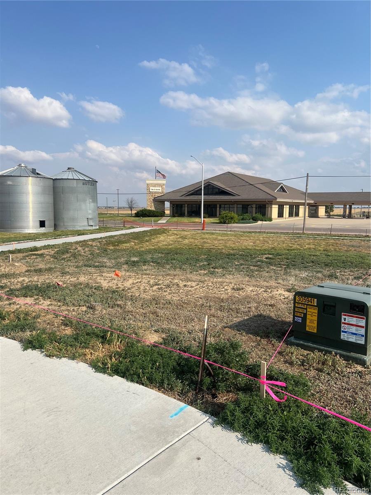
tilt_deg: -3.8
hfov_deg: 53.1
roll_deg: -0.4
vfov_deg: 67.3
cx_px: 186
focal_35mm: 26
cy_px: 248
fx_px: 372
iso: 50
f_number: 1.5
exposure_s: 1/5587
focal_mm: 5.7
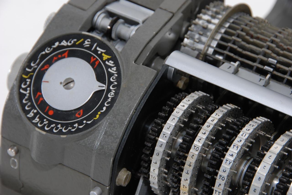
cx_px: 146
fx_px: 2436
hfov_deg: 6.9
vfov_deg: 4.6
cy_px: 98
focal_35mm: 300
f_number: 13
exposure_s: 1/60
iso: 200
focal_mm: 200
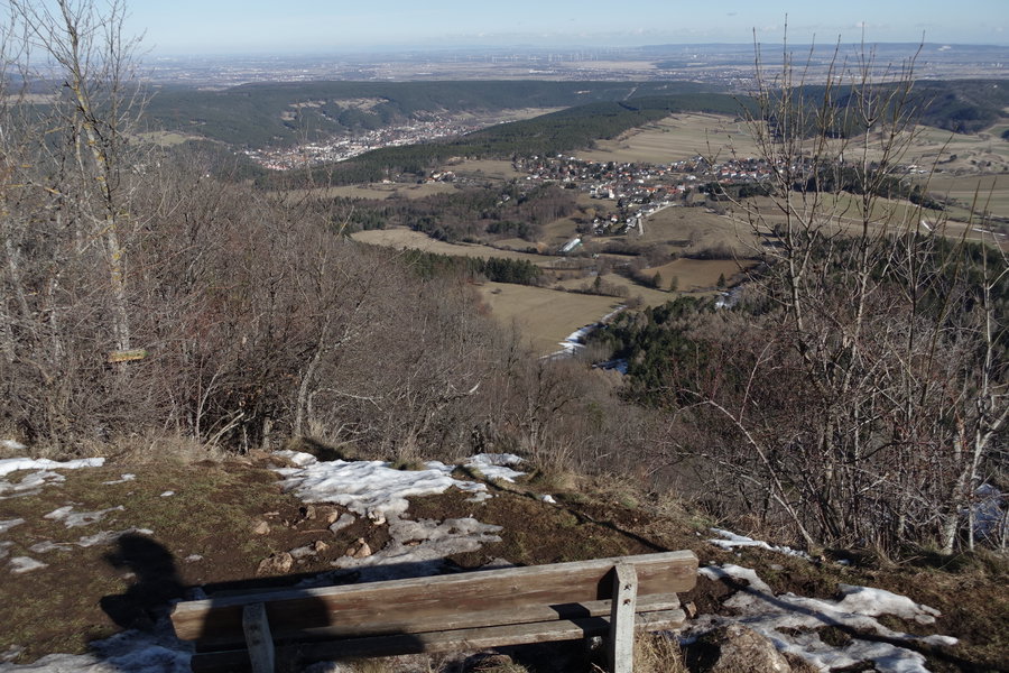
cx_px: 504
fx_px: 841
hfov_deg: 61.9
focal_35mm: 30
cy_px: 336
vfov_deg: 43.6
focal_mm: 11.12
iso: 125
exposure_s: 1/250
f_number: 3.2
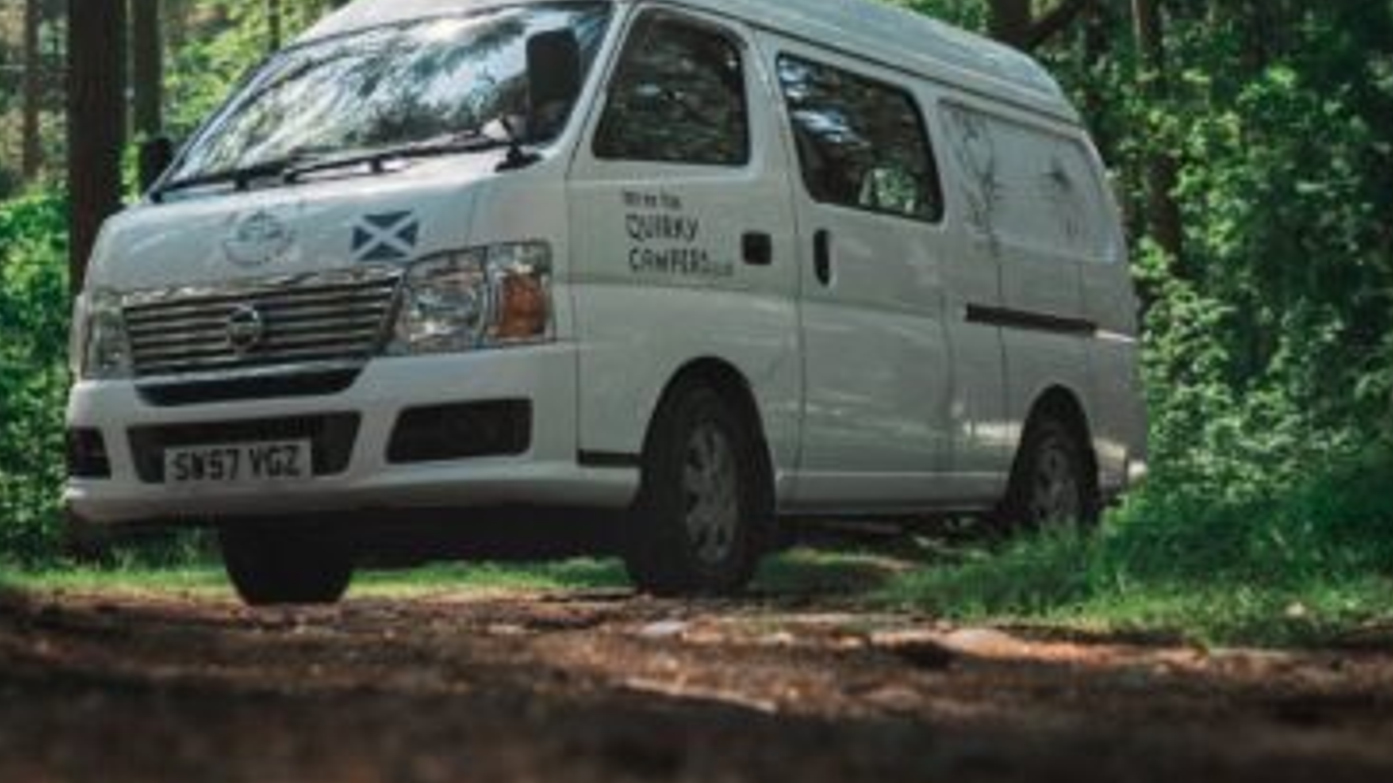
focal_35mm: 72
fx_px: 2659
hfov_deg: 29.4
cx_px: 656
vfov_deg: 16.7
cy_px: 203
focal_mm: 35
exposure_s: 1/200
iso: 2000
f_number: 2.8
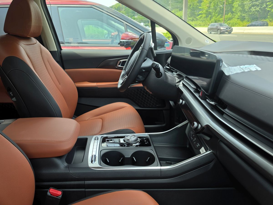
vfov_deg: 58.9
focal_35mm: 23
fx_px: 181
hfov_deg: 73.9
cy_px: 102
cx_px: 136
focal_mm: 6.5
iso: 16
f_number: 1.4
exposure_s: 1/136
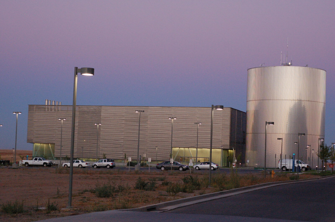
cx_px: 168
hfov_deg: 27.0
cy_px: 111
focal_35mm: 75
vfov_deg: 18.1
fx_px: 697
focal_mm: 50
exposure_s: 1/100
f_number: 5
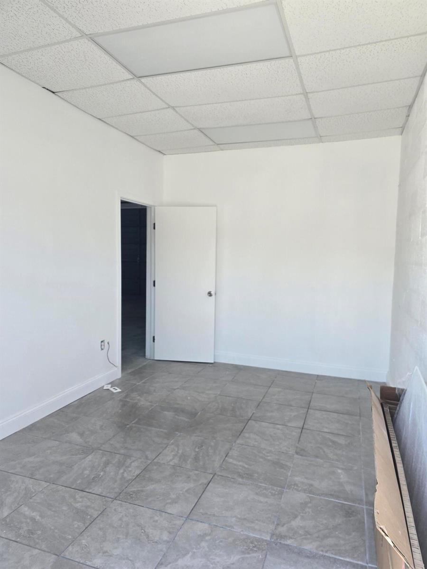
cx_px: 214
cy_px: 284
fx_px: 378
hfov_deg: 58.9
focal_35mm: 23
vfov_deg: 73.9
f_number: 1.7
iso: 32
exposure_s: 1/120
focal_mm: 6.3
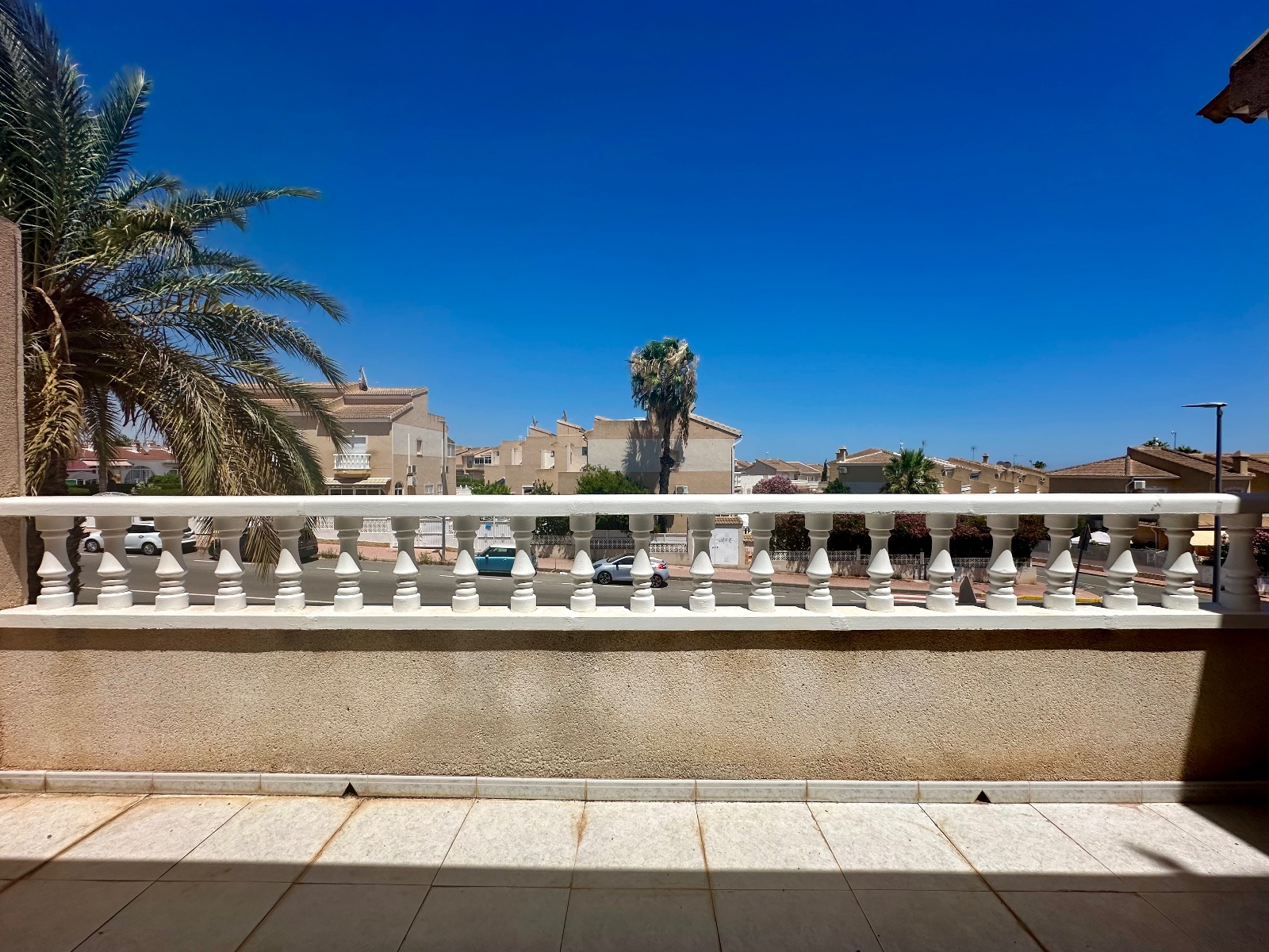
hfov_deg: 102.1
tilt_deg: -0.8
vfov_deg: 85.7
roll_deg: +0.0
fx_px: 513
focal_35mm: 14
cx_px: 634
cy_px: 476
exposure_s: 1/5291
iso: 50
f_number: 2.2
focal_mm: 2.22
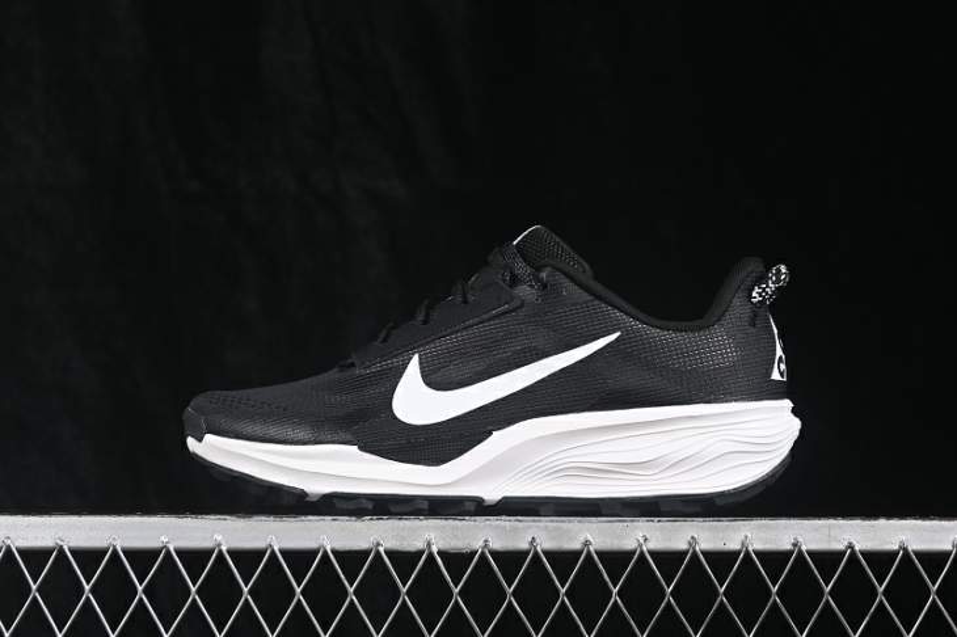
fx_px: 1993
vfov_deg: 18.2
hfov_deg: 27.0
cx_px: 478
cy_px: 318
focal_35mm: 75
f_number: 6.3
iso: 160
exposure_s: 1/60
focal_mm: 50
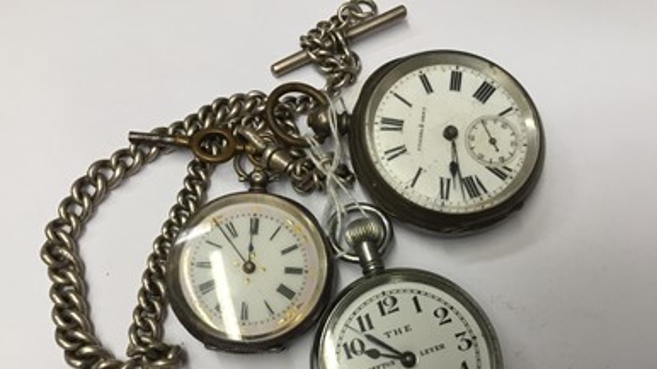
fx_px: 610
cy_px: 248
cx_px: 334
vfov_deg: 33.4
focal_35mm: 35
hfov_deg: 56.6
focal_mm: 3.3
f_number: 2.4
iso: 32
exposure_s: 1/33
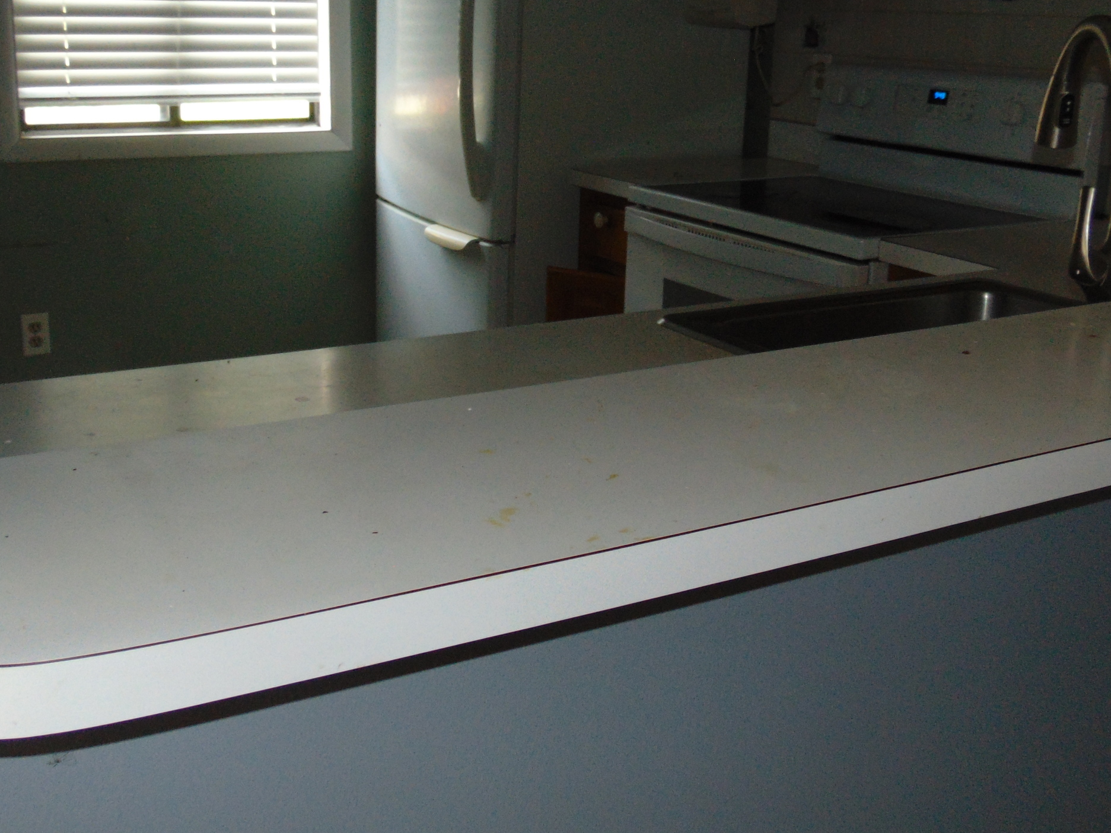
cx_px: 546
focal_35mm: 41
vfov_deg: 35.0
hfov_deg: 45.8
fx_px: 1316
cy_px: 317
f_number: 3
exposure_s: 1/30
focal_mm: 4.5
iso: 200
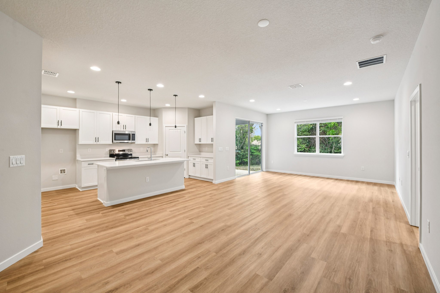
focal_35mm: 15
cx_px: 220
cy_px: 146
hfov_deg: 100.4
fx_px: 183
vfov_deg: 77.3
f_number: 8
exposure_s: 1/8
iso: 400
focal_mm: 15
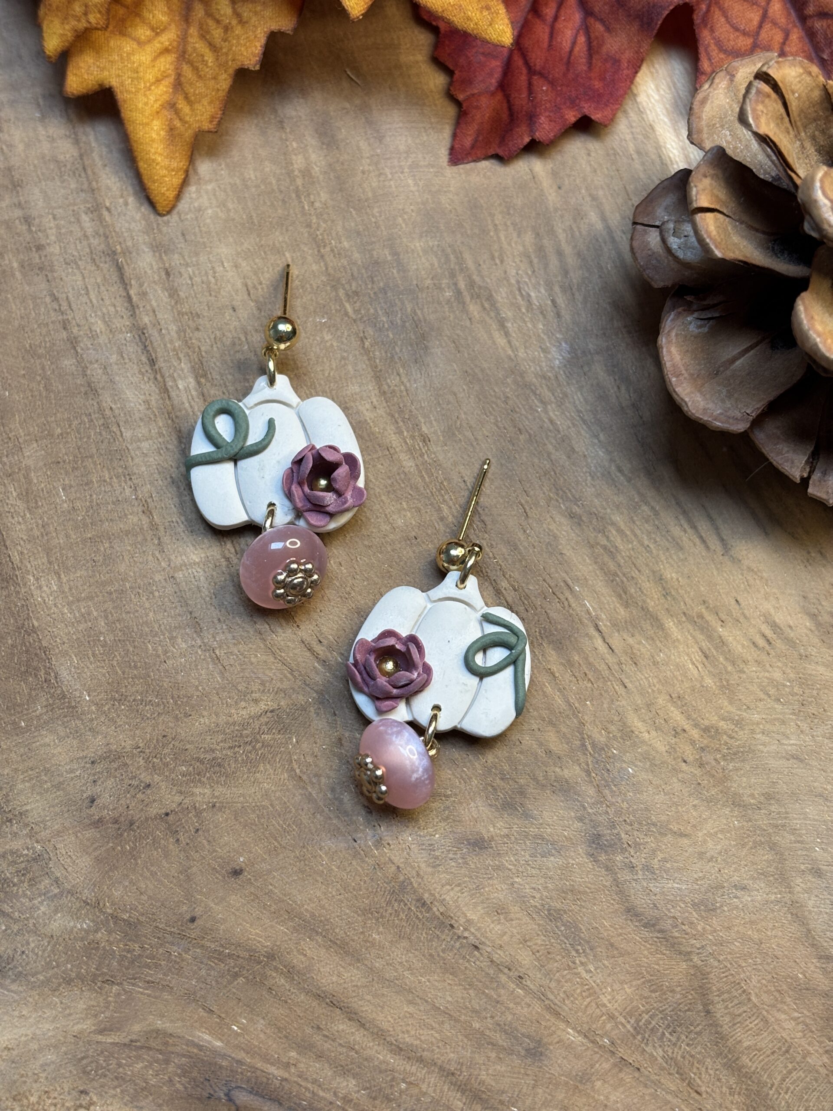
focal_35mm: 52
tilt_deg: -71.1
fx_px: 1668
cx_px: 416
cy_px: 556
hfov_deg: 28.0
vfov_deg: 36.8
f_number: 1.6
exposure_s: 1/60
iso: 64
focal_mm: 5.96
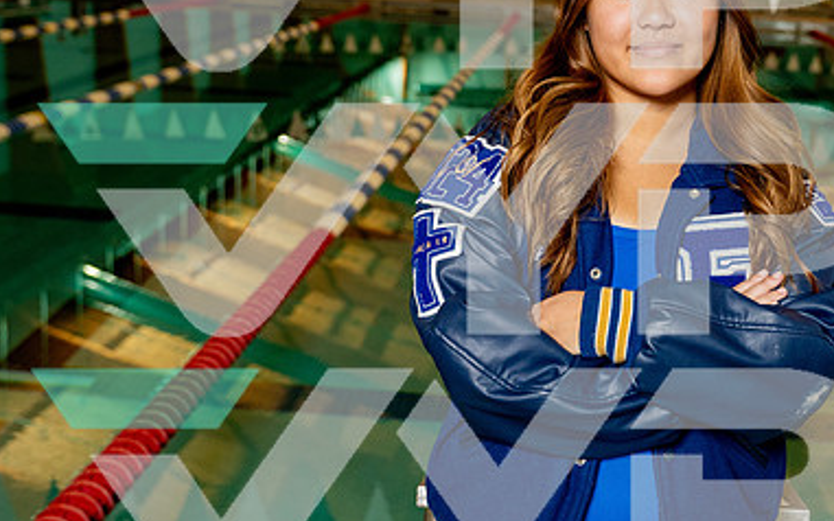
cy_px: 220
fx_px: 1341
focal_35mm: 59
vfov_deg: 22.0
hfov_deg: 34.0
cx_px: 595
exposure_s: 1/250
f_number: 4
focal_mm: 38
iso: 1600
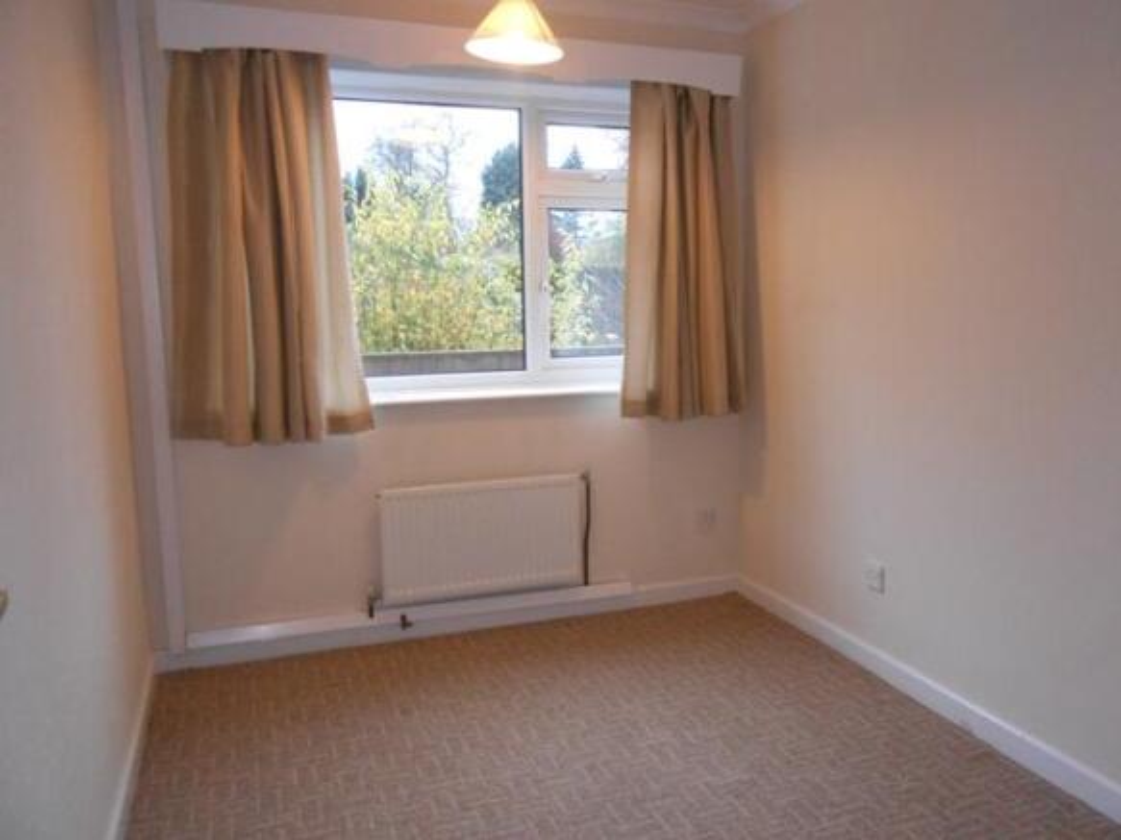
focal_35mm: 26
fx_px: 842
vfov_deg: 53.0
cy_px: 420
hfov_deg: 67.3
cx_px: 560
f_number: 3.5
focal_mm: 4.6
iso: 400
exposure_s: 1/30
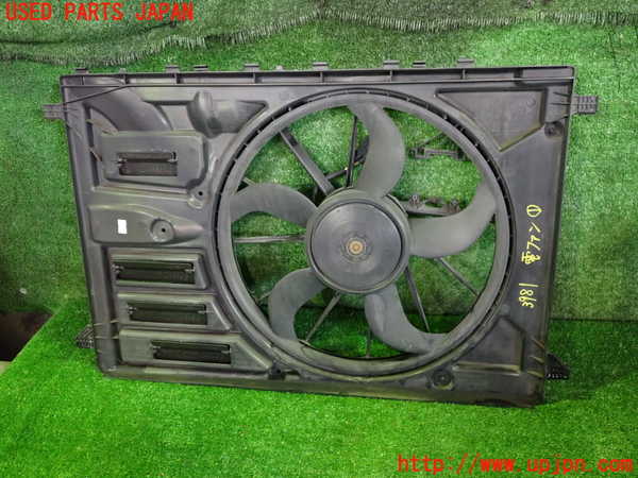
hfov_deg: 60.0
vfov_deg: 46.8
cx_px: 319
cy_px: 239
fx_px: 553
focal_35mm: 30
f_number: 2.3
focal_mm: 5.4
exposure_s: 1/20
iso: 800
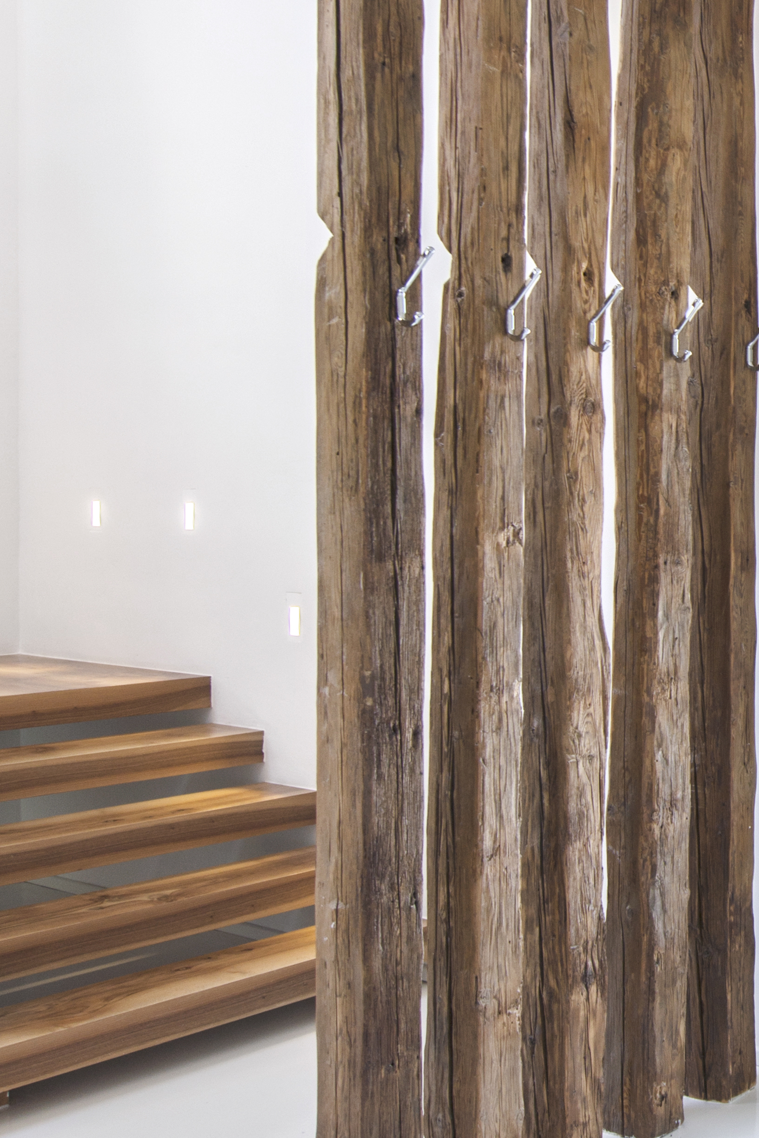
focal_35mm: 42
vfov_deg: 45.2
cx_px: 1124
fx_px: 1327
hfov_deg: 24.9
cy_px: 317
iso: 100
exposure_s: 1/100
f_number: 2.8
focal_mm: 14
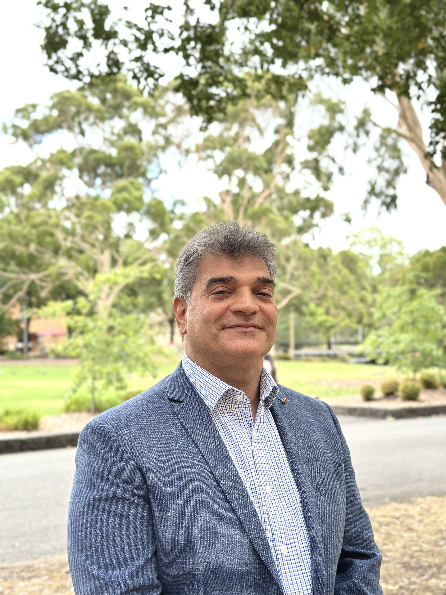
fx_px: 825
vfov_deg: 39.7
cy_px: 298
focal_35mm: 48
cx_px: 223
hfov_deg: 30.3
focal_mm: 6.86
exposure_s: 1/587
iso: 80
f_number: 1.78
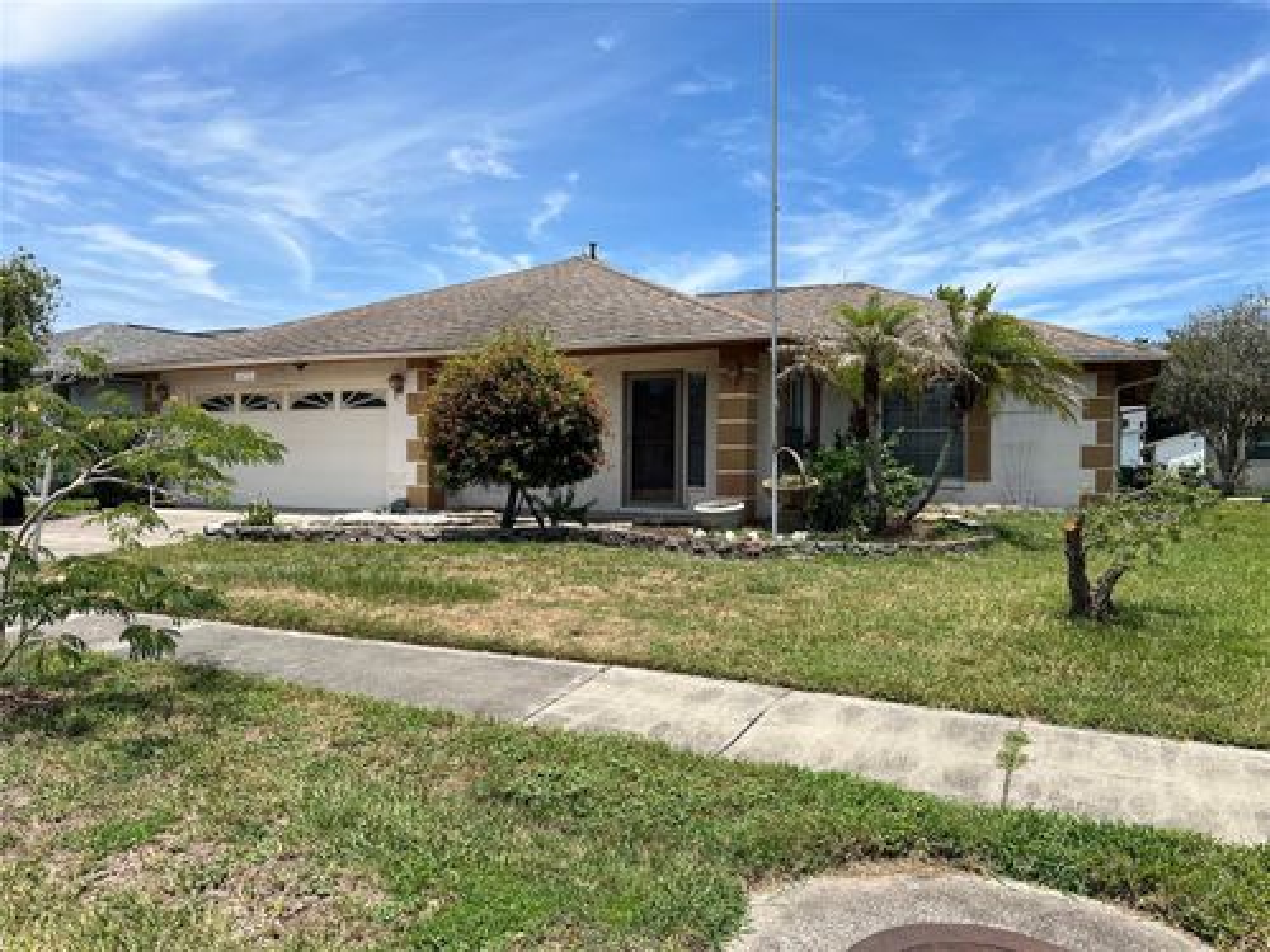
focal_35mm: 26
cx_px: 635
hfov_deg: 67.3
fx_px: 954
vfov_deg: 53.1
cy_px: 476
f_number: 1.5
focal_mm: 5.7
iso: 50
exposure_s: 1/4630
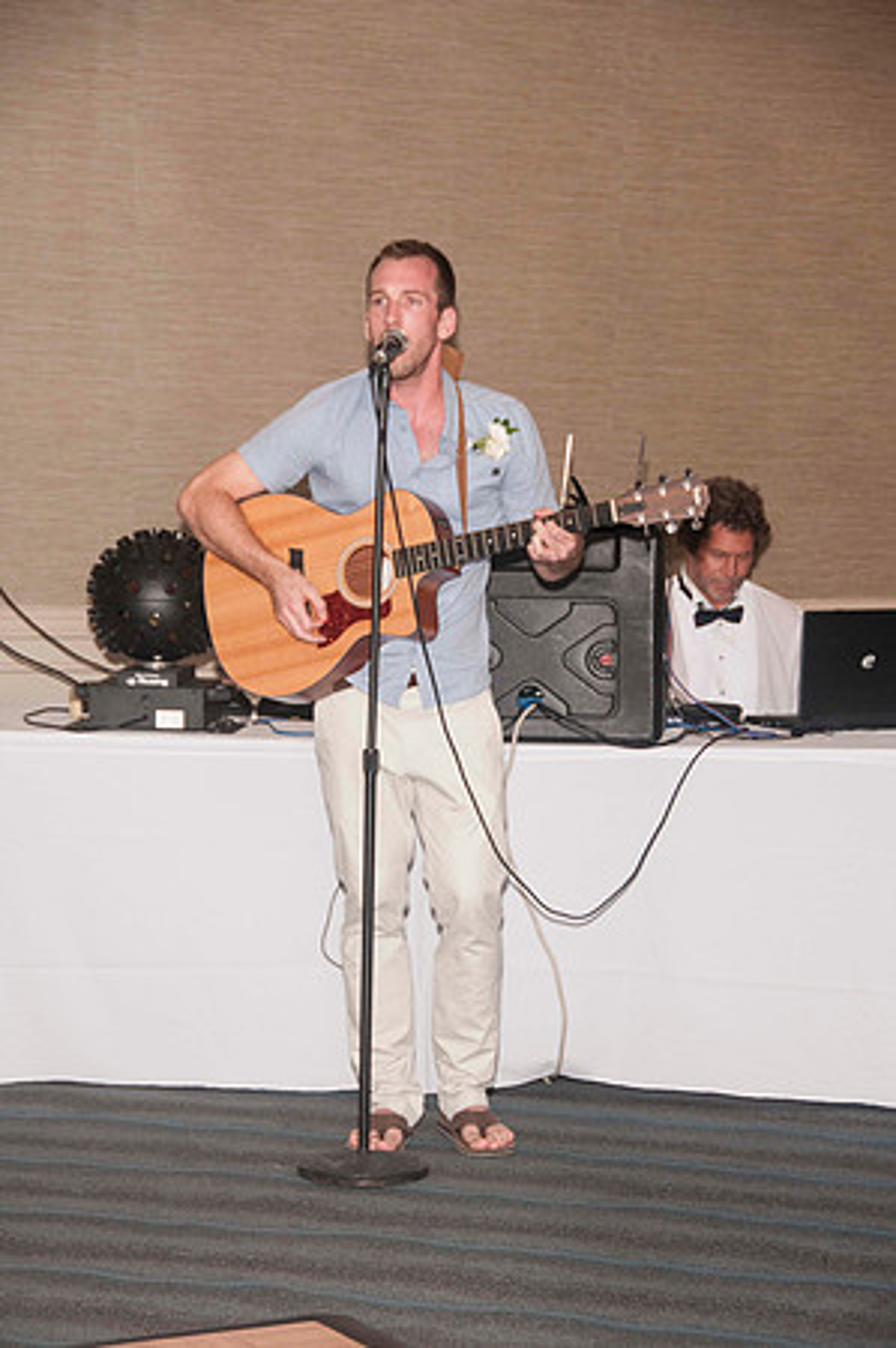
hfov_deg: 13.0
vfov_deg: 19.5
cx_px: 448
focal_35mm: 105
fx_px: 3929
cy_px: 674
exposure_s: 1/60
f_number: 5.6
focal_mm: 70
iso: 400
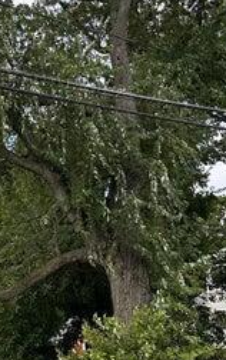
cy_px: 150
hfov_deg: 15.0
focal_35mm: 86
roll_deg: +0.3
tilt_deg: +13.6
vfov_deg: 24.0
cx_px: 6
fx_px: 846
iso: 80
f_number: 1.78
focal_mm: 6.86
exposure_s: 1/2410
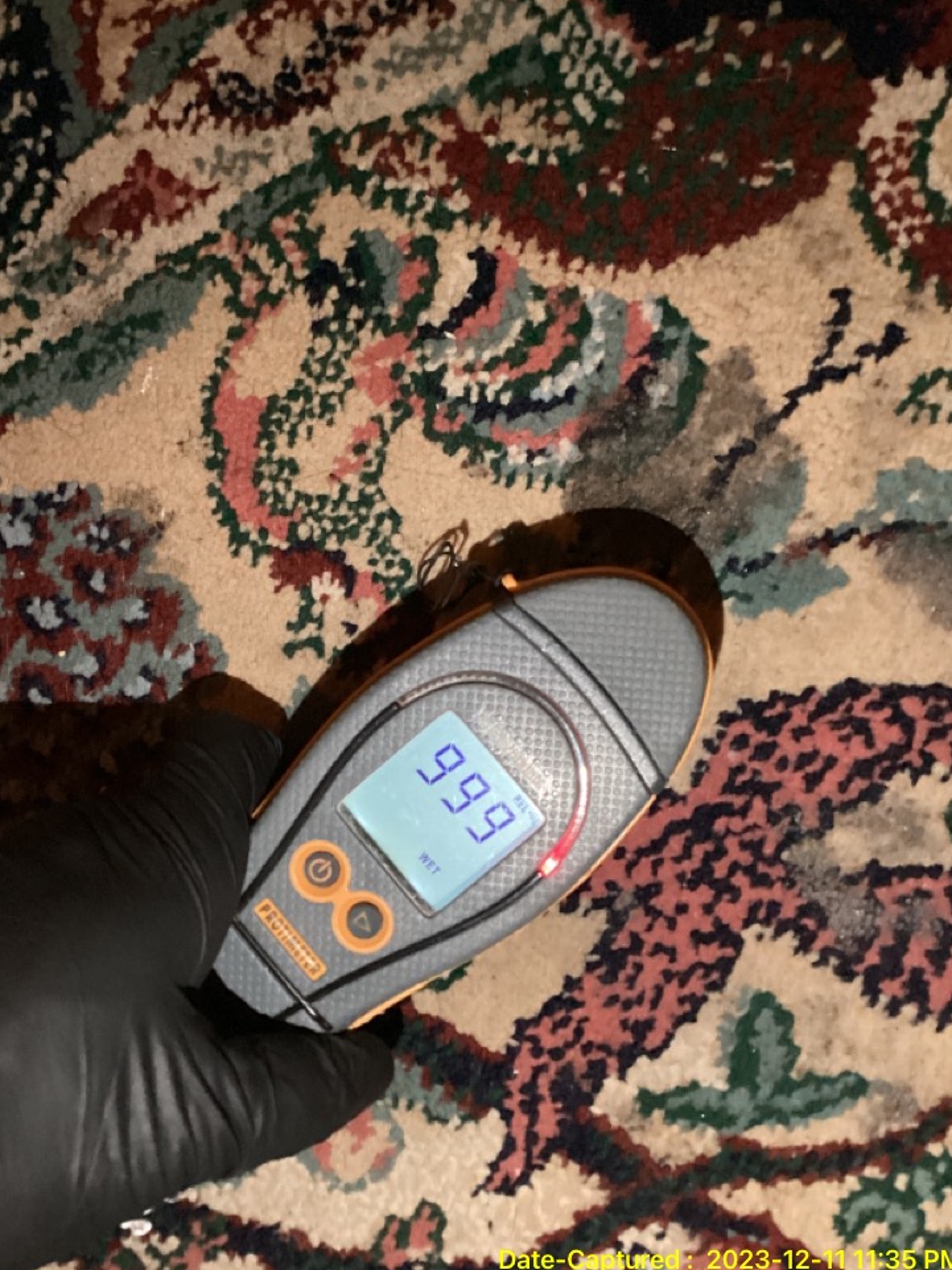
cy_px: 644
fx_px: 1211
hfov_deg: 42.9
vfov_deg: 55.4
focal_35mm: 33
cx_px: 469
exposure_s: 1/60
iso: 400
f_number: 2.4
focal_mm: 3.3
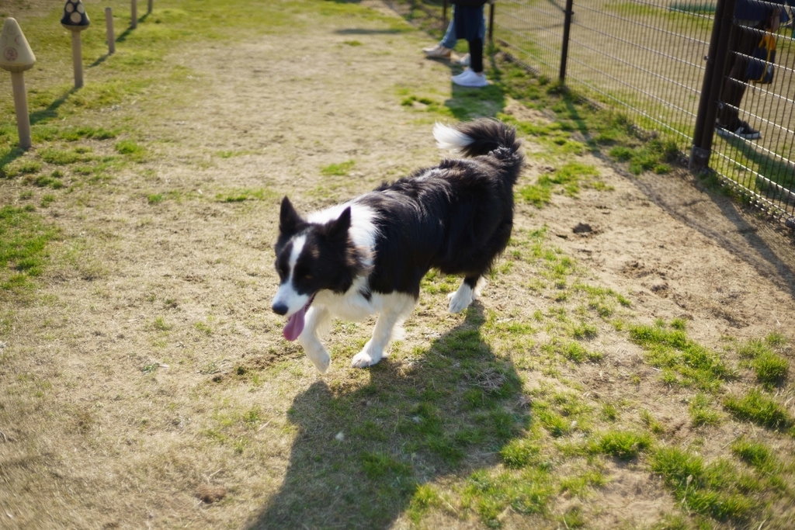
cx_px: 398
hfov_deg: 54.4
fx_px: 773
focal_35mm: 35
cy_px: 265
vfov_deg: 37.9
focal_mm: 35
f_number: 1.4
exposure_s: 1/4000
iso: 100
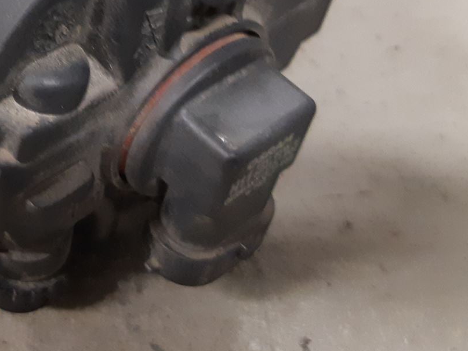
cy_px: -8
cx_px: -48
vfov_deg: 21.4
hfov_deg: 27.0
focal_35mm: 66
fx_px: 892
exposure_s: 1/40
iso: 250
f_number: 1.7
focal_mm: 3.93
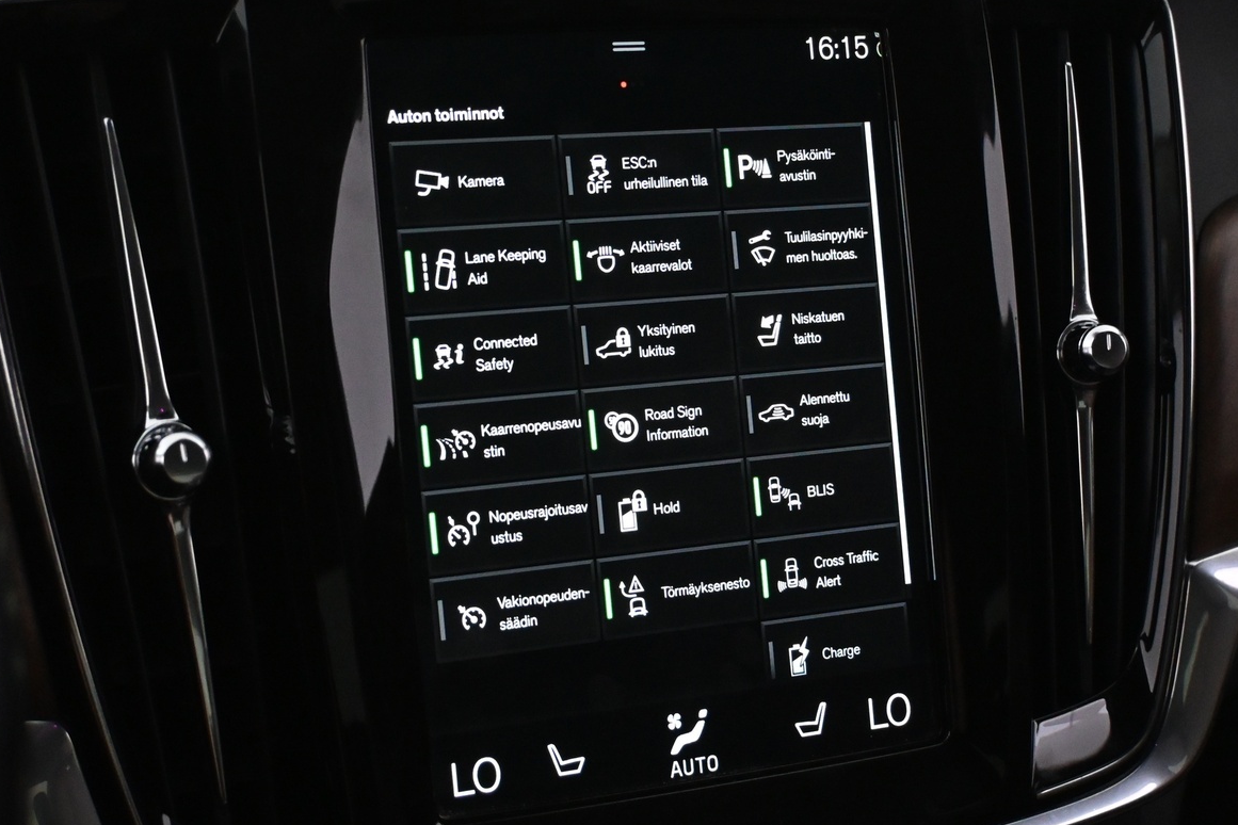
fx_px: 2087
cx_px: 594
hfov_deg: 33.0
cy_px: 435
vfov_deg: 22.4
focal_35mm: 61
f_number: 4.8
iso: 4000
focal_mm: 29
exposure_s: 1/60
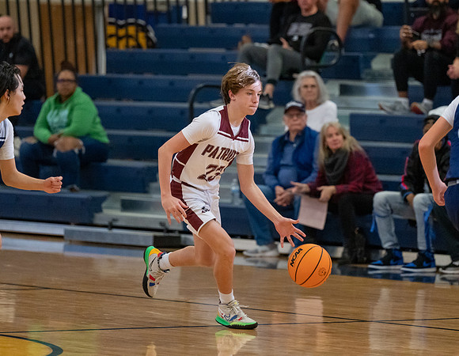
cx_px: 236
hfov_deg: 7.7
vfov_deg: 6.0
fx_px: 3403
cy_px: 124
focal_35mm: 253
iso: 5000
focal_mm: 164
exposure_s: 1/1000
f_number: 2.8
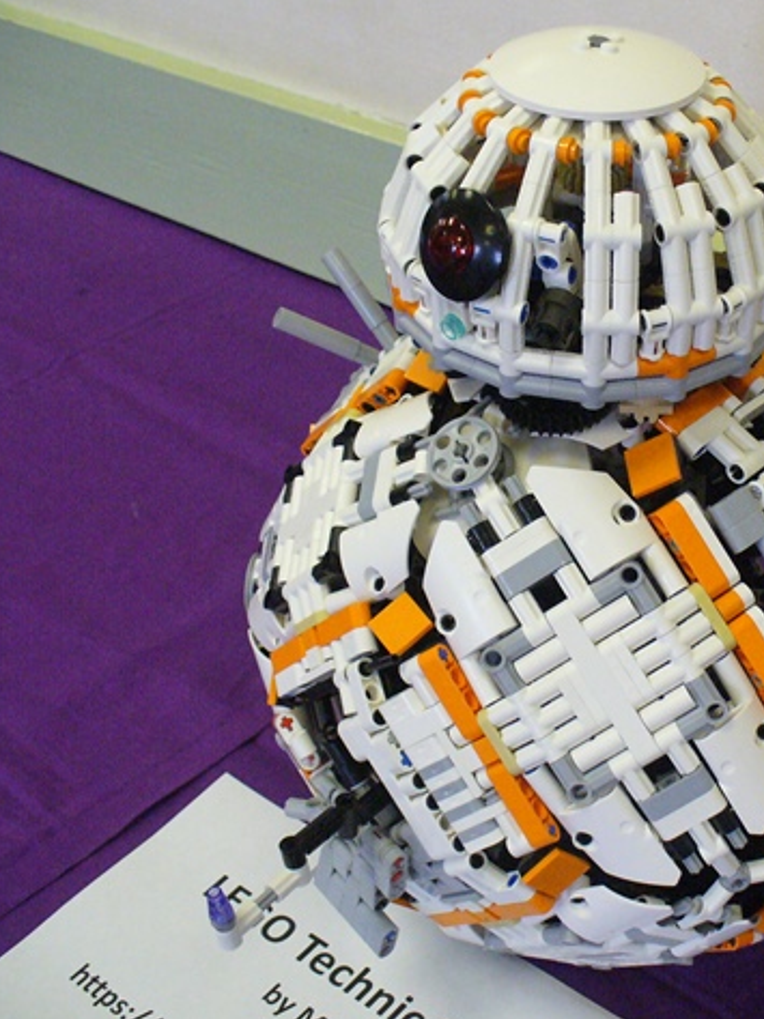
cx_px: 620
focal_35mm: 50
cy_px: 512
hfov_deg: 28.4
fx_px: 1473
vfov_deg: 38.2
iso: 400
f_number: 2.8
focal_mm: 6.1
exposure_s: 1/60
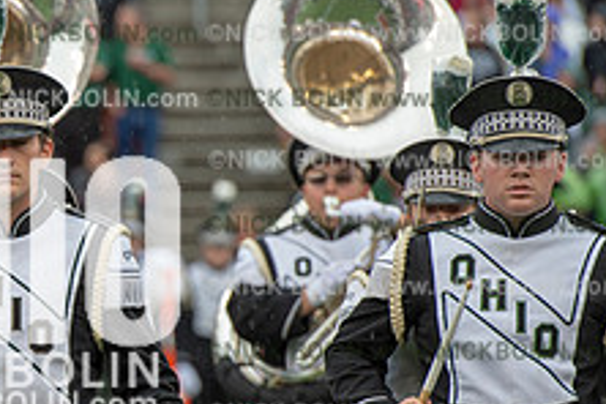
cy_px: 287
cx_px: -14
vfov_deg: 2.6
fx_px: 8803
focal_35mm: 523
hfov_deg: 3.9
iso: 400
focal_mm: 200
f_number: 4
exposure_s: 1/500
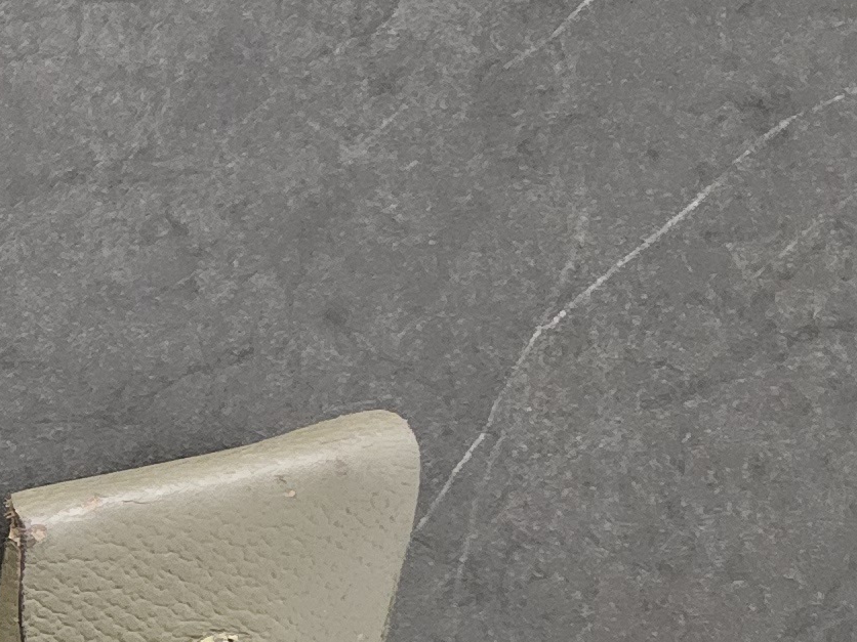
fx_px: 2723
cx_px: -1029
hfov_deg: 14.0
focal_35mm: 110
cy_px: 603
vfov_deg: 13.3
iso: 1250
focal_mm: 6.3
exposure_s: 1/25.1
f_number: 1.7
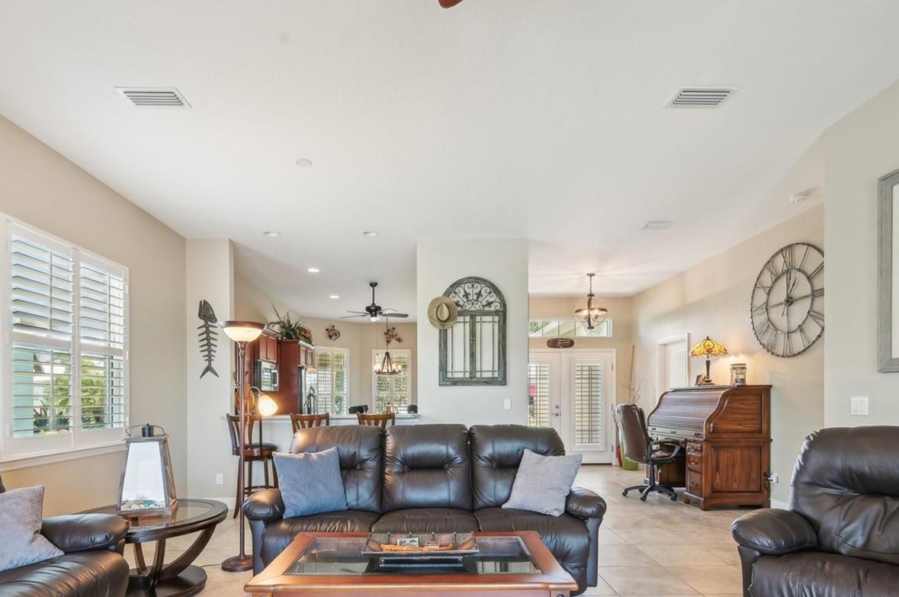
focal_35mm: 19
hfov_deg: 86.9
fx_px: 474
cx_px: 429
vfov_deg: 62.8
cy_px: 397
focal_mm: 14
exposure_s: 1/15
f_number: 8
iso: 400
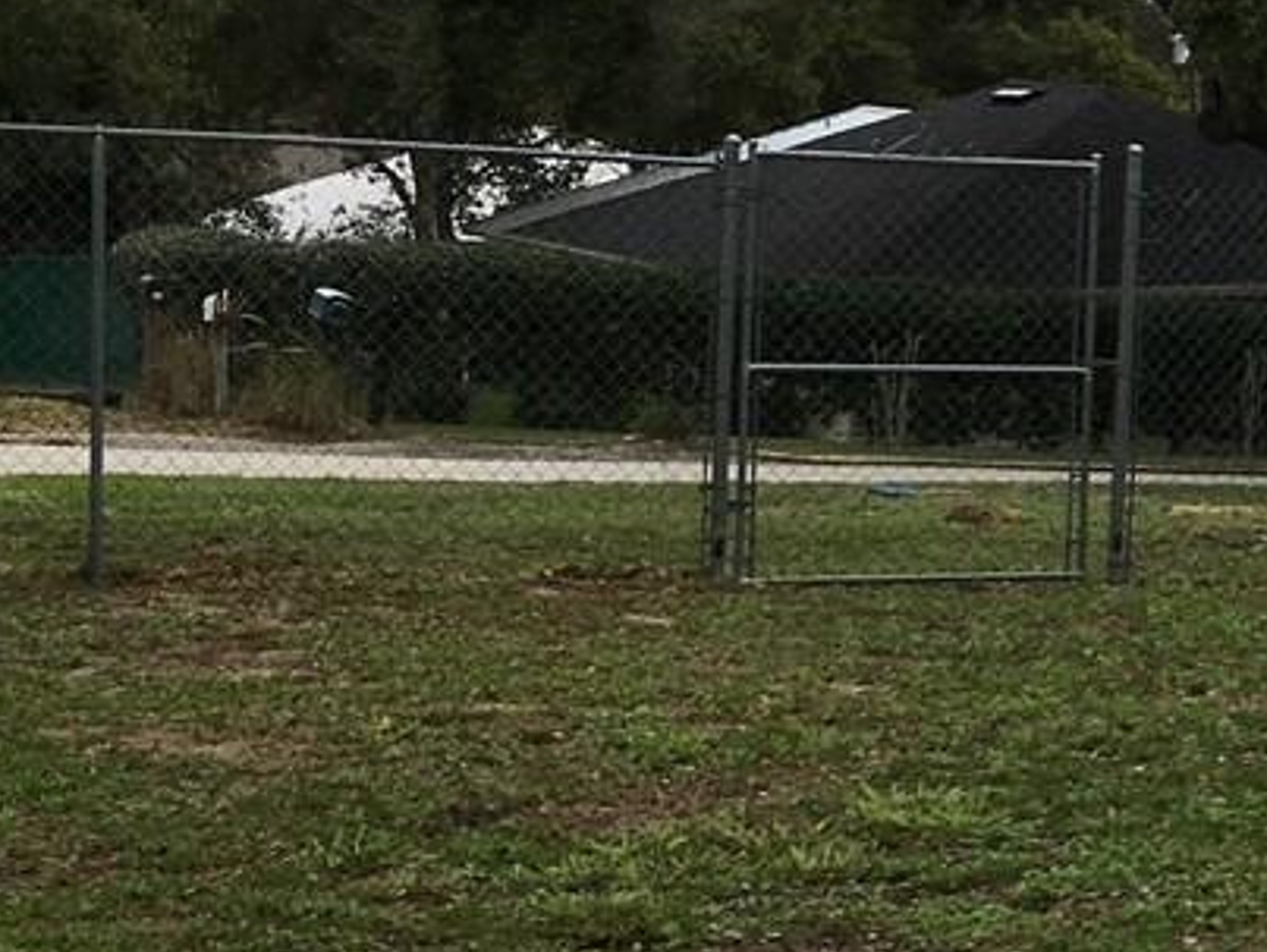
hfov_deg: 15.1
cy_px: 339
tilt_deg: -4.4
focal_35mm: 115
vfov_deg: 12.9
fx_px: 4213
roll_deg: +0.6
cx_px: 2179
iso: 25
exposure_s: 1/663
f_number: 2.2
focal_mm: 4.15
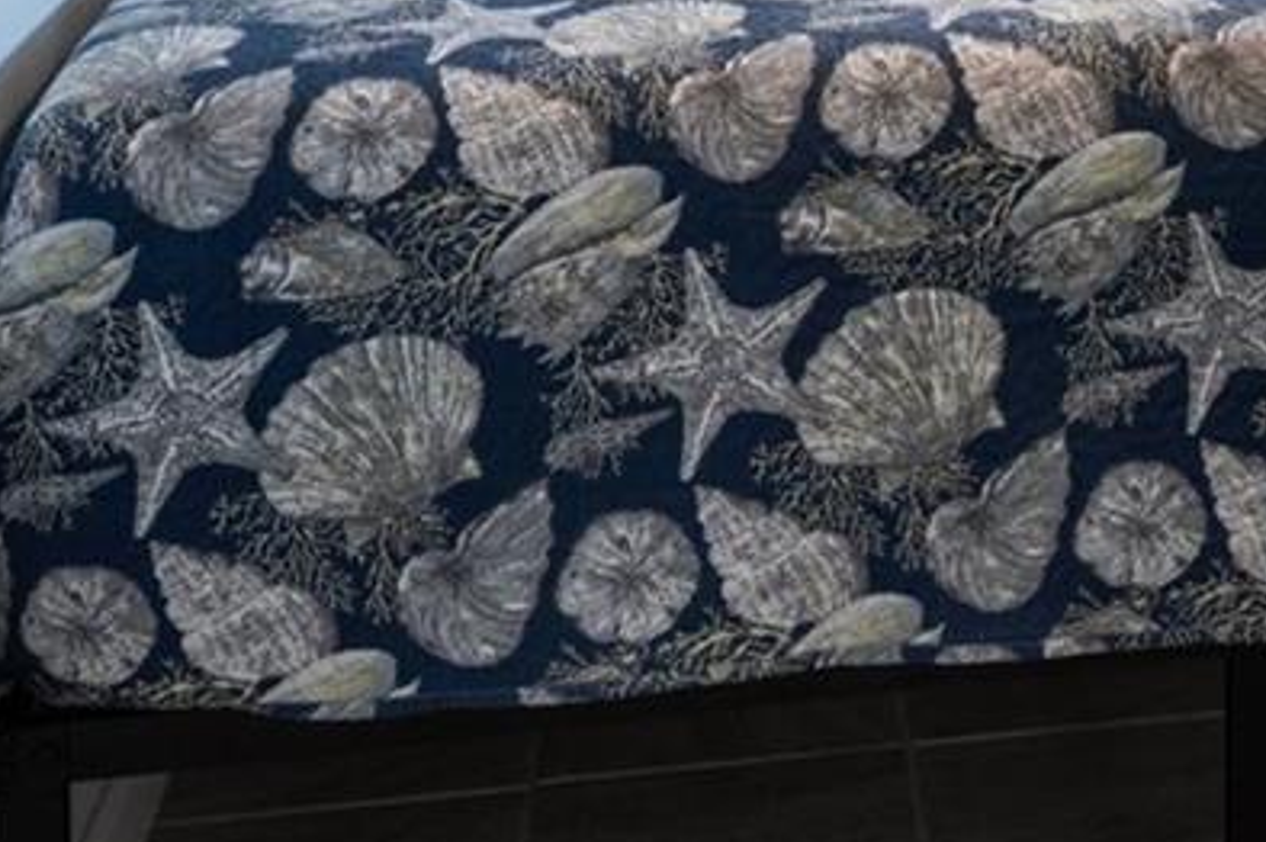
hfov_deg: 29.6
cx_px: 1166
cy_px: -688
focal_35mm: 65
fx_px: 2284
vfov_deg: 17.1
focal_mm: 16
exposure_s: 1/6
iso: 250
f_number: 8
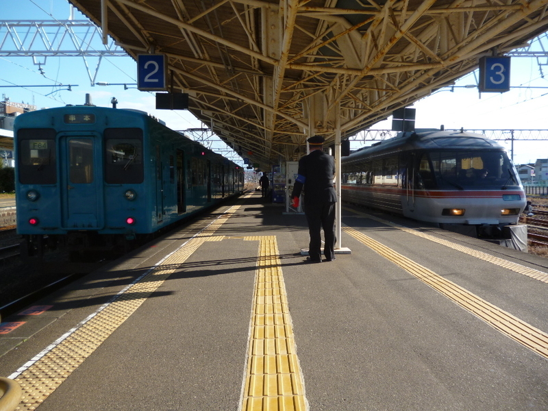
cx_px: 274
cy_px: 206
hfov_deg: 63.4
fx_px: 443
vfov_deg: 49.7
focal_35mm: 28
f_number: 3.1
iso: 100
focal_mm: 5
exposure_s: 1/500
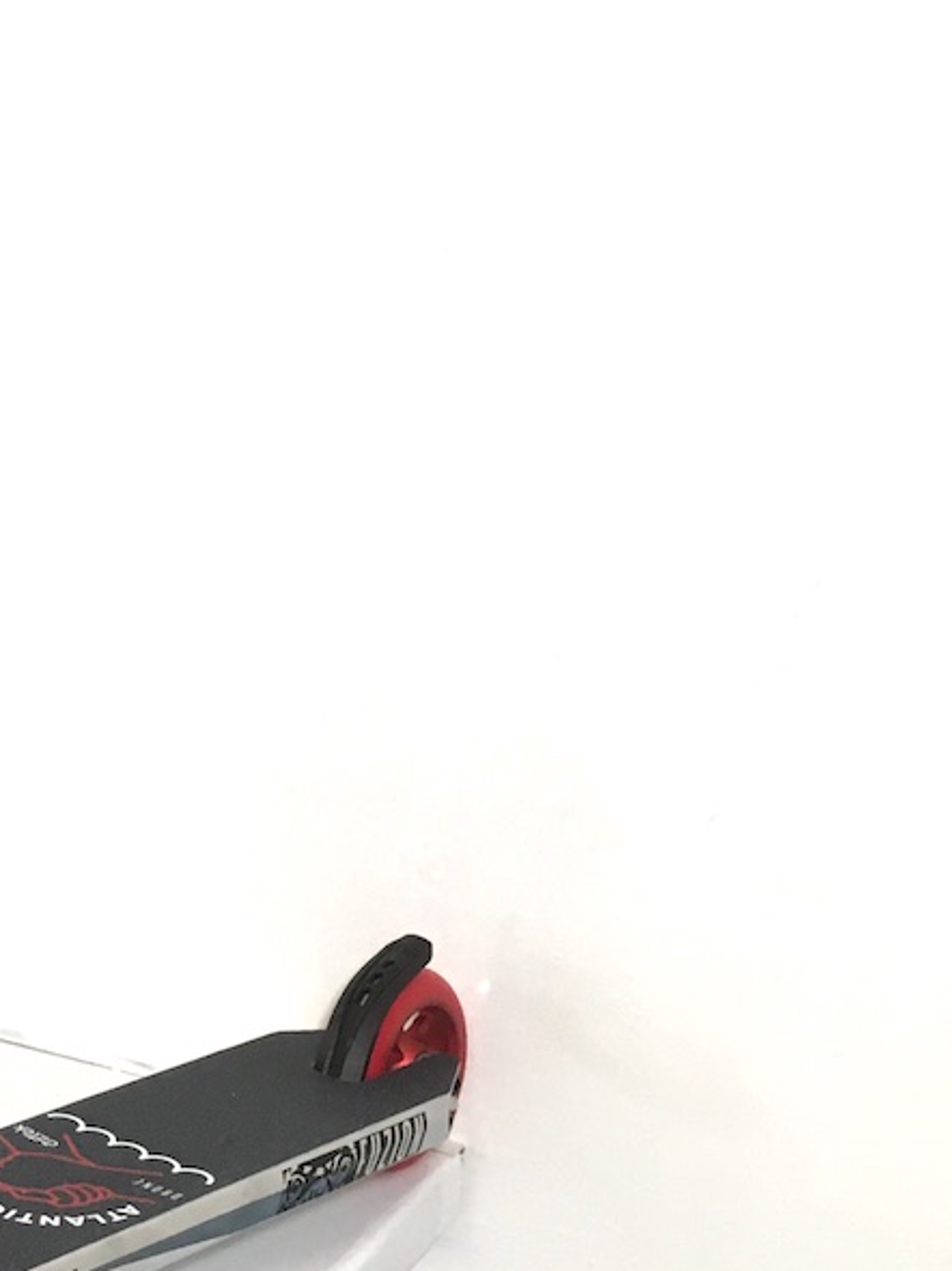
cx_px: 4
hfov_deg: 23.8
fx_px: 2165
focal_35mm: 59
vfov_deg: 32.1
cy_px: 317
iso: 50
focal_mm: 4.15
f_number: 2.2
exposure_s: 1/33
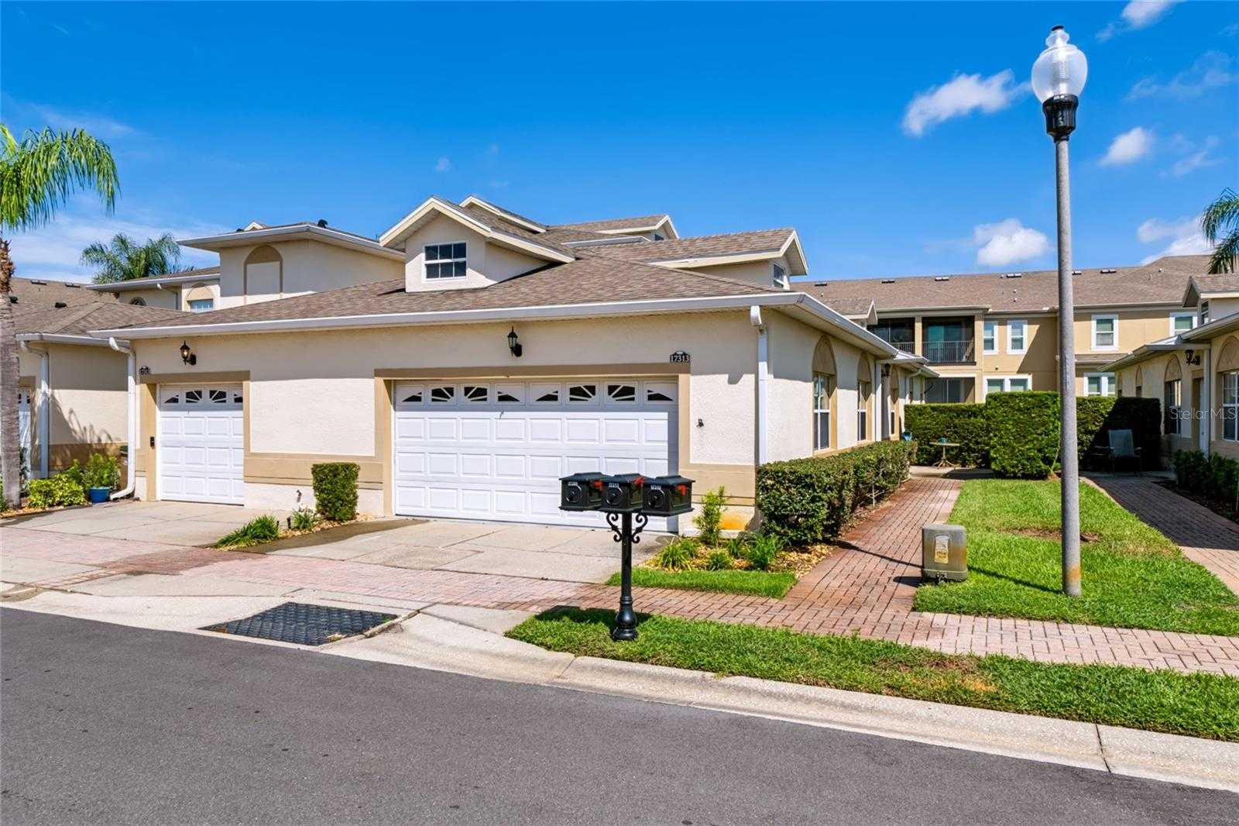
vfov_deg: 53.1
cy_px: 413
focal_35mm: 24
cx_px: 620
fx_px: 826
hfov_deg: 73.8
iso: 100
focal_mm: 16
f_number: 8
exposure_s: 1/1600
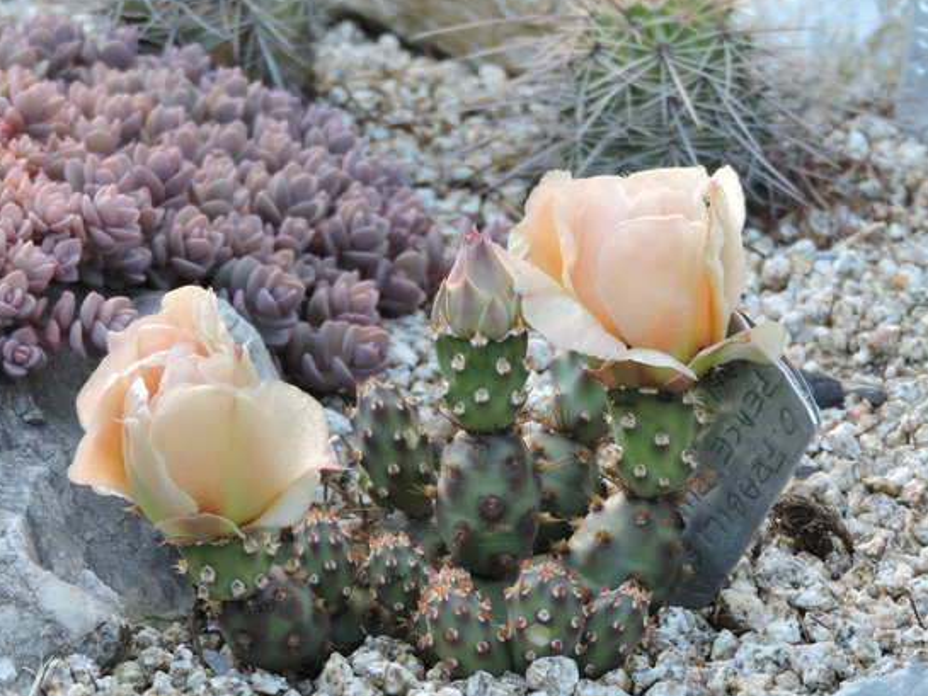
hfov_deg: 11.5
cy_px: 467
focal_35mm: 172
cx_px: 436
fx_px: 4612
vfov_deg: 8.6
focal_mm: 22.4
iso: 140
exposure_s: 1/60
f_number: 5
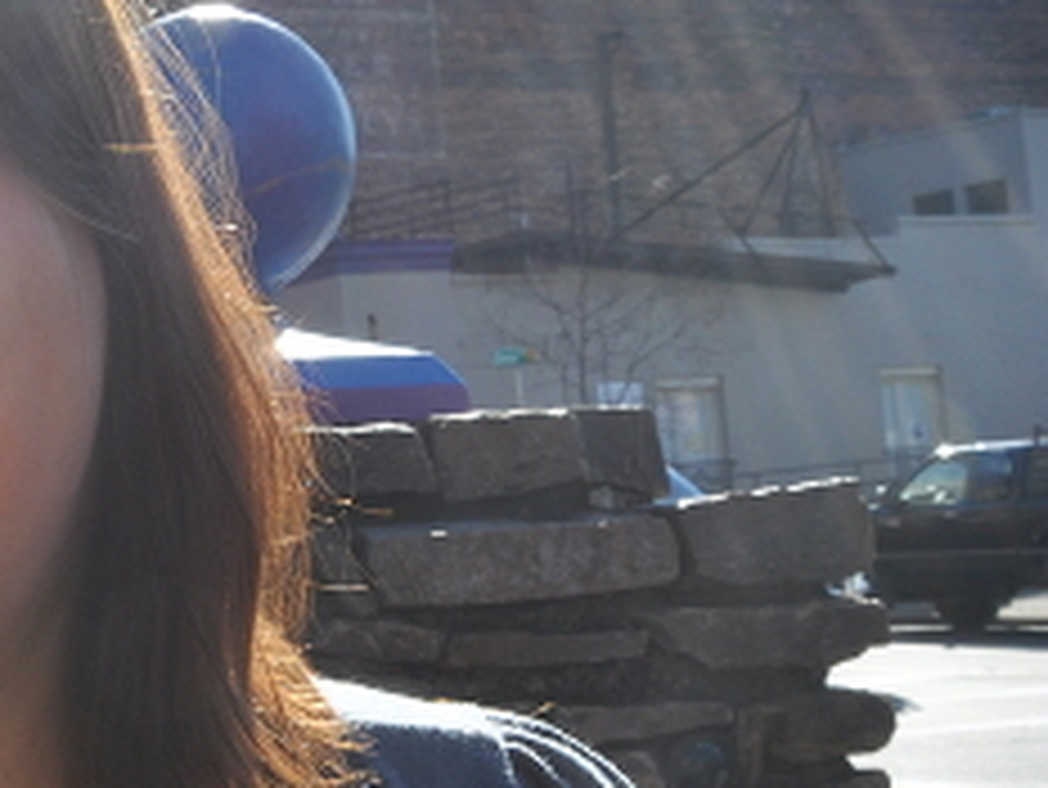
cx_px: -229
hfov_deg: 18.6
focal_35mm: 100
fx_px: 3016
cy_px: 266
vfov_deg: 14.8
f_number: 13
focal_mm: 21
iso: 200
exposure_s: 1/160
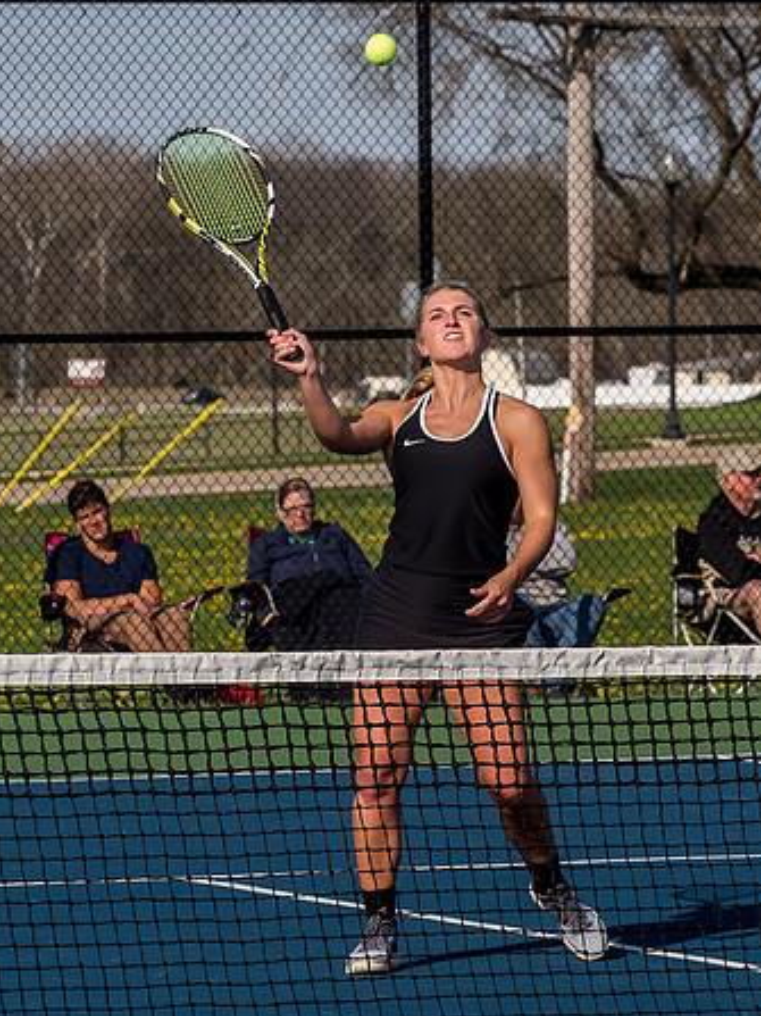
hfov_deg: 5.0
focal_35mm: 299
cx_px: 479
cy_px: 602
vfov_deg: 6.6
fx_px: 8768
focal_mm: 73
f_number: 5
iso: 400
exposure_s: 1/1600
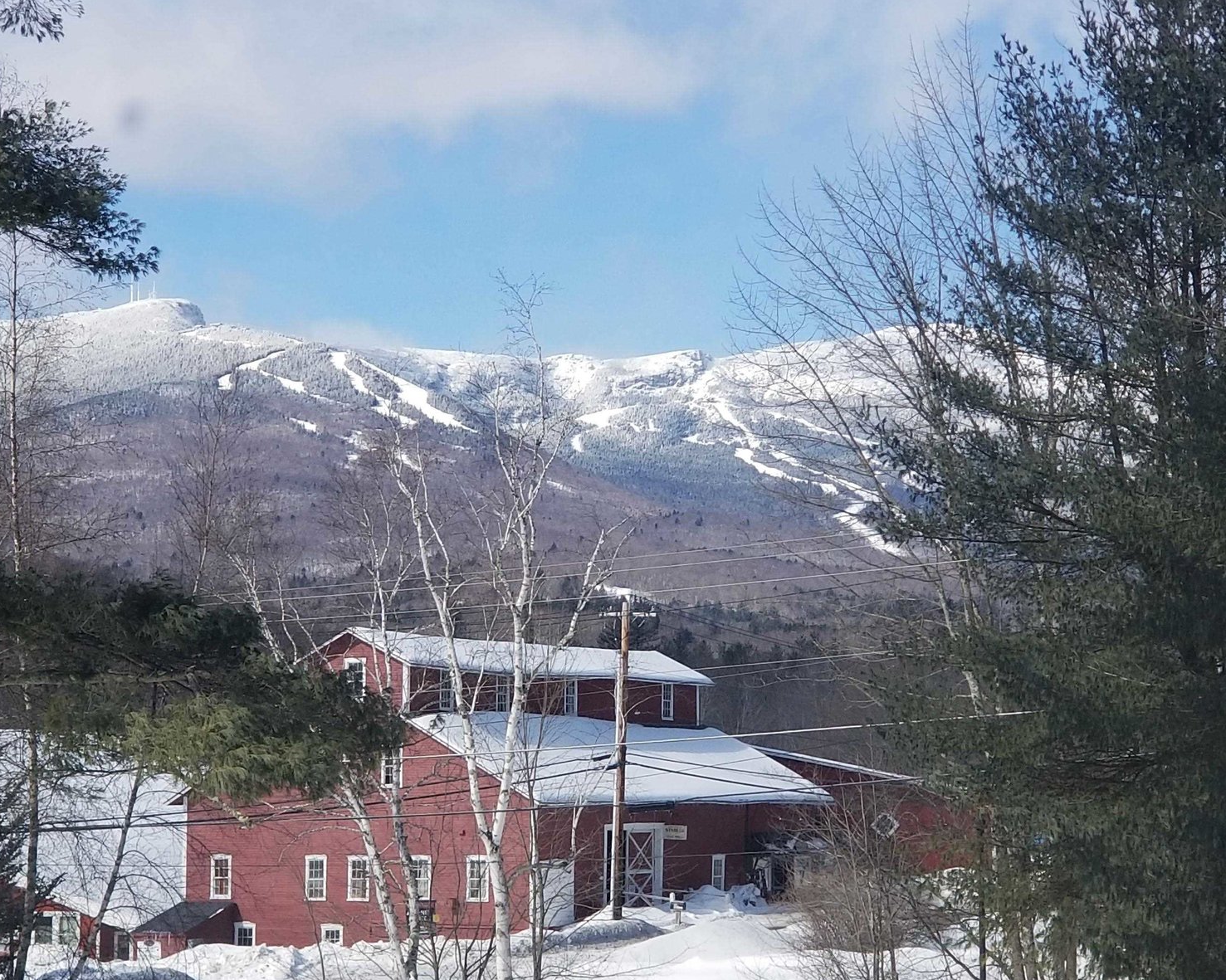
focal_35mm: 55
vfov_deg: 27.6
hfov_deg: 34.1
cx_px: 569
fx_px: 1995
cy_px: 484
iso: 25
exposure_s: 1/704
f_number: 2.4
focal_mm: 6
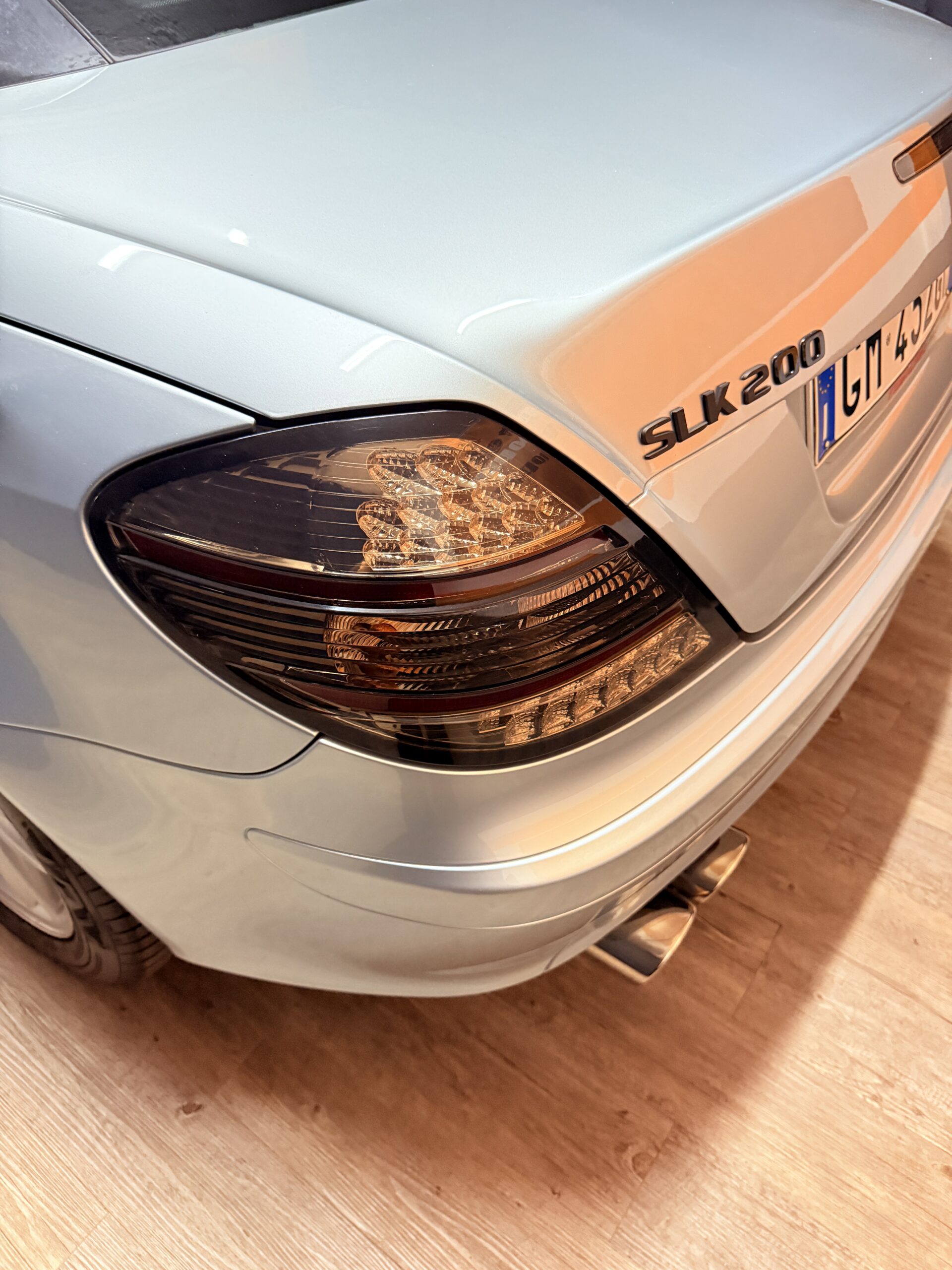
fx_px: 880
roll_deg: -1.3
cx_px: 476
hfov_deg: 56.8
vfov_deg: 71.6
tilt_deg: -43.3
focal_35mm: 24
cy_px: 635
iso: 800
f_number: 1.78
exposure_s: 1/50
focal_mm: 6.76
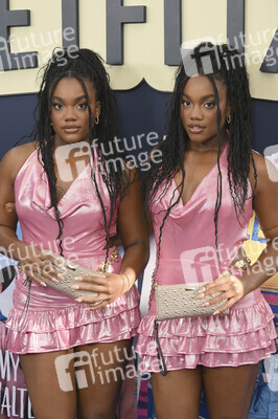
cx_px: 139
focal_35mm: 73
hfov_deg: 18.6
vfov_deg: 27.7
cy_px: 210
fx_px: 847
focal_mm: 73
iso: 800
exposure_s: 1/250
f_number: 6.3
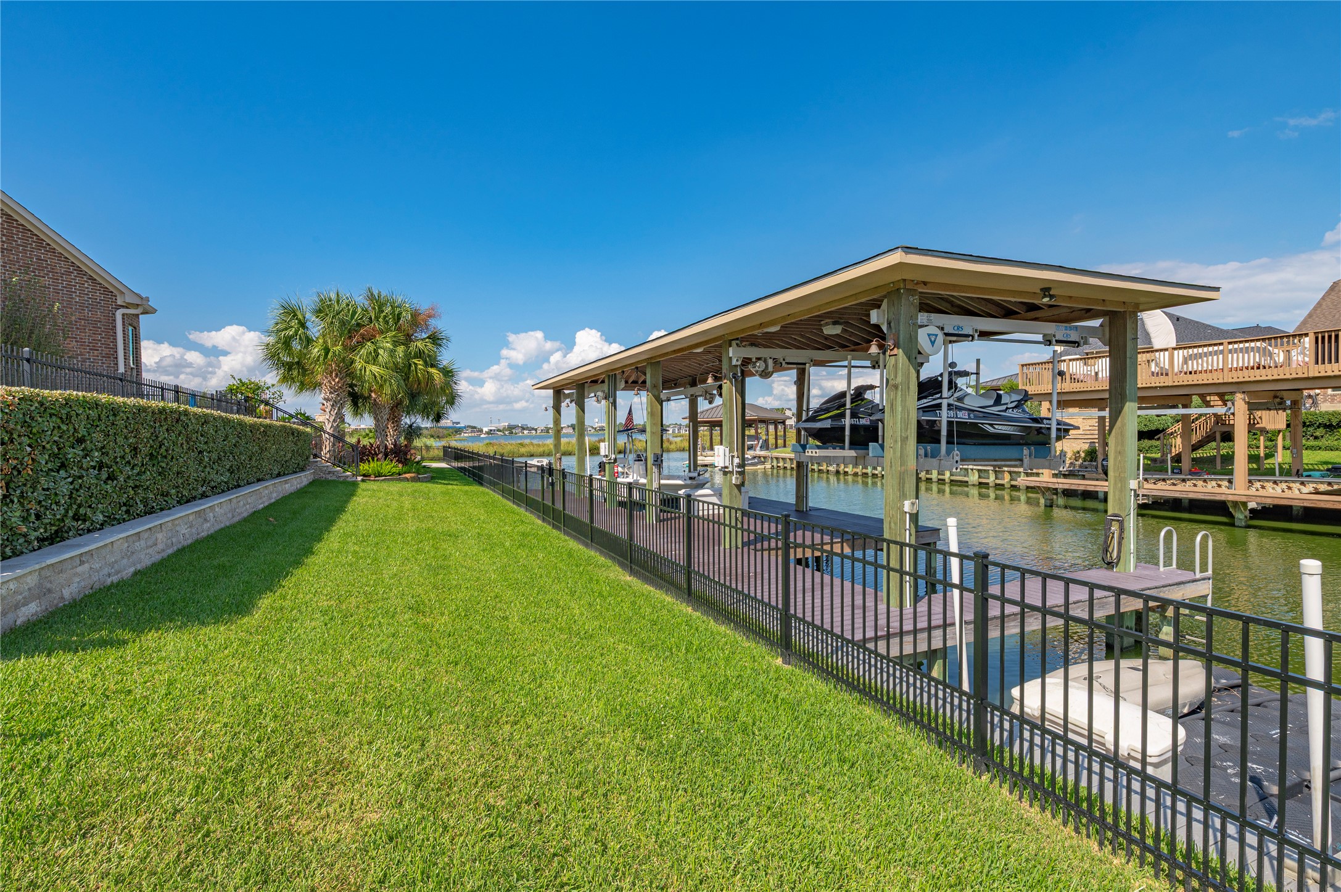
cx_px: 670
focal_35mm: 16
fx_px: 596
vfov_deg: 73.7
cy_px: 446
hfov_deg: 96.8
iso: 125
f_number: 13
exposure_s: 1/200
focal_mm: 16
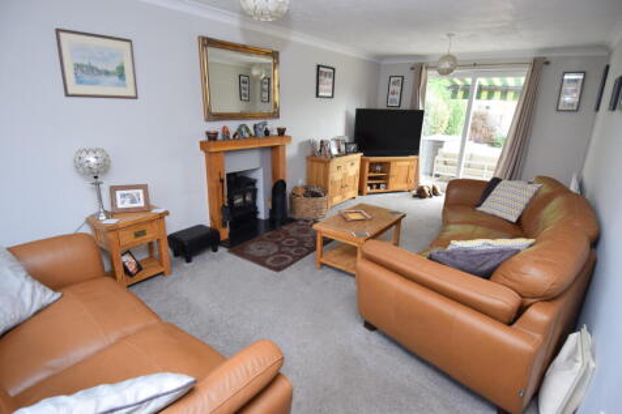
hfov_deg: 90.0
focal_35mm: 18
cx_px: 311
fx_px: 311
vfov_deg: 67.3
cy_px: 207
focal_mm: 12
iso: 560
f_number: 4
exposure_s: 1/60
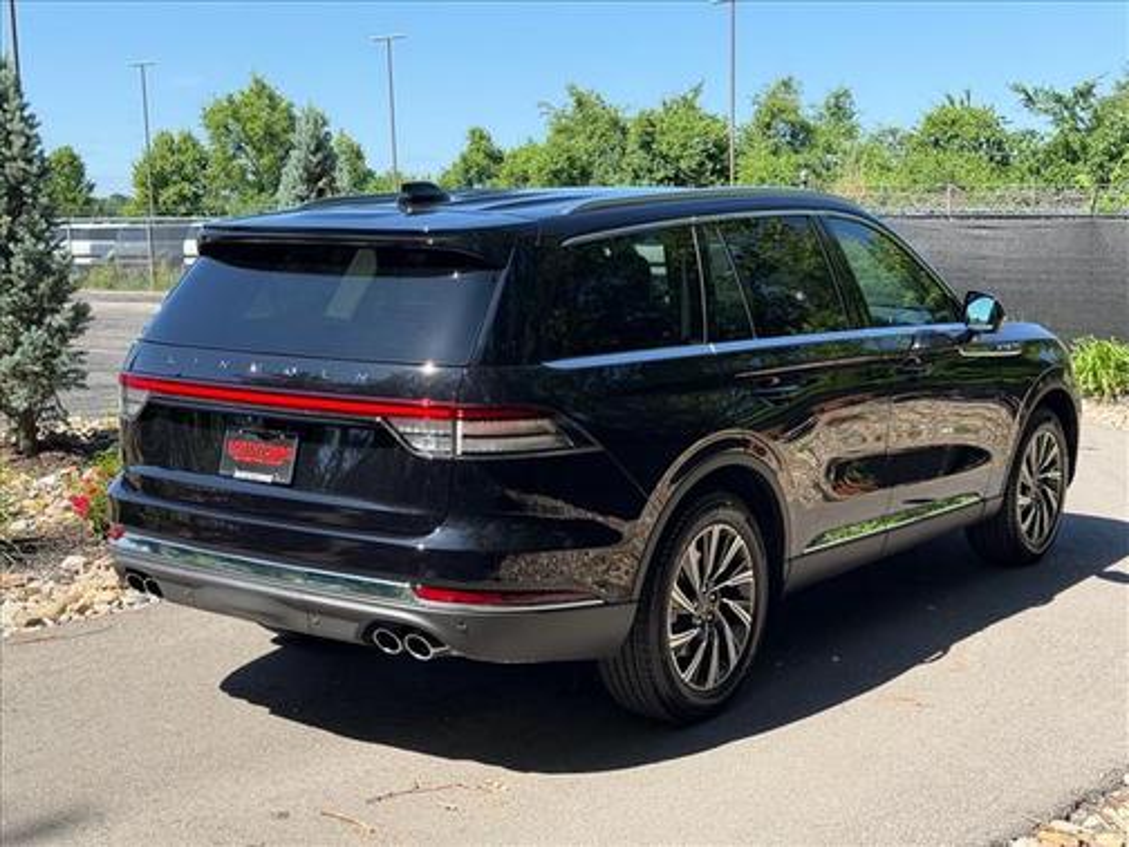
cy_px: 424
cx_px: 564
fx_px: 1566
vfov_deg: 30.3
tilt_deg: -4.4
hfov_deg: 39.7
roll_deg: +2.2
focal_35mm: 48
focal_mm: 6.76
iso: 80
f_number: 1.78
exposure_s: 1/1543
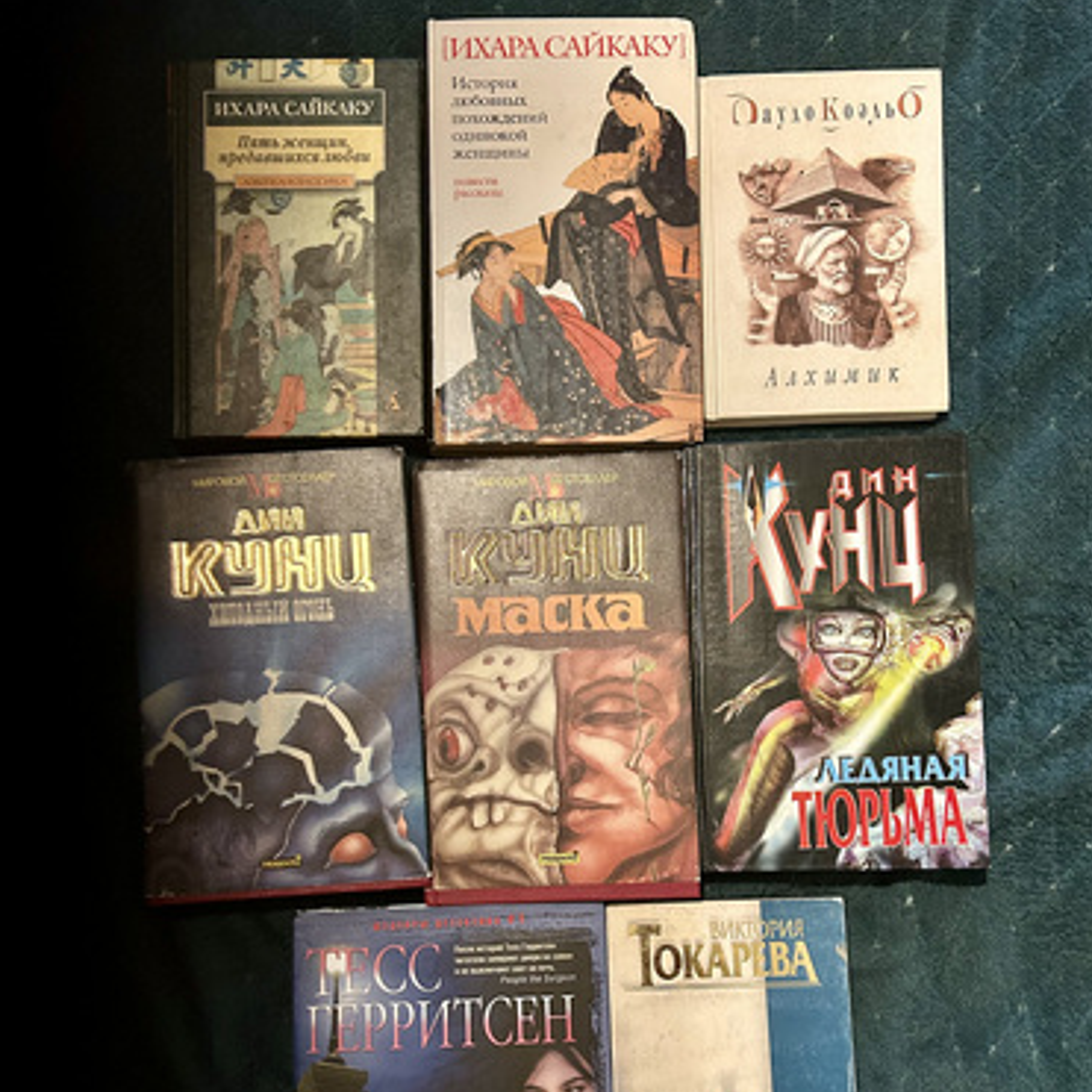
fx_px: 1106
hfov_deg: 52.5
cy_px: 718
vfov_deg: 51.7
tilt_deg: -84.8
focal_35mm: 31
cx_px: 549
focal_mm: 5.7
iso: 640
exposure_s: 1/31
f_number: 1.5
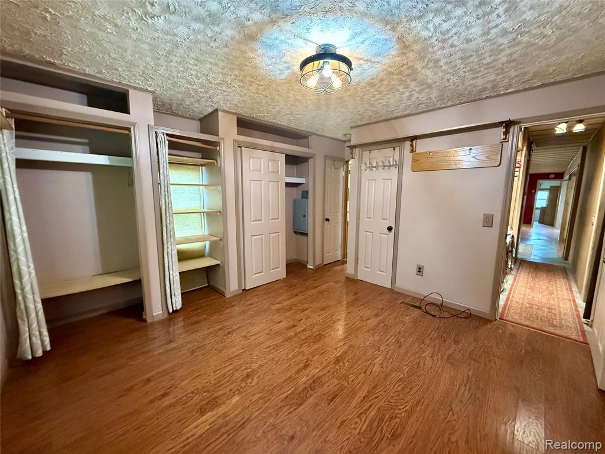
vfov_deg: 85.7
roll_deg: -0.9
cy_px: 227
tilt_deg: -6.8
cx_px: 302
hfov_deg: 102.1
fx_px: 245
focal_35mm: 14
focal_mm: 2.22
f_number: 2.2
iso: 1000
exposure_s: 1/60
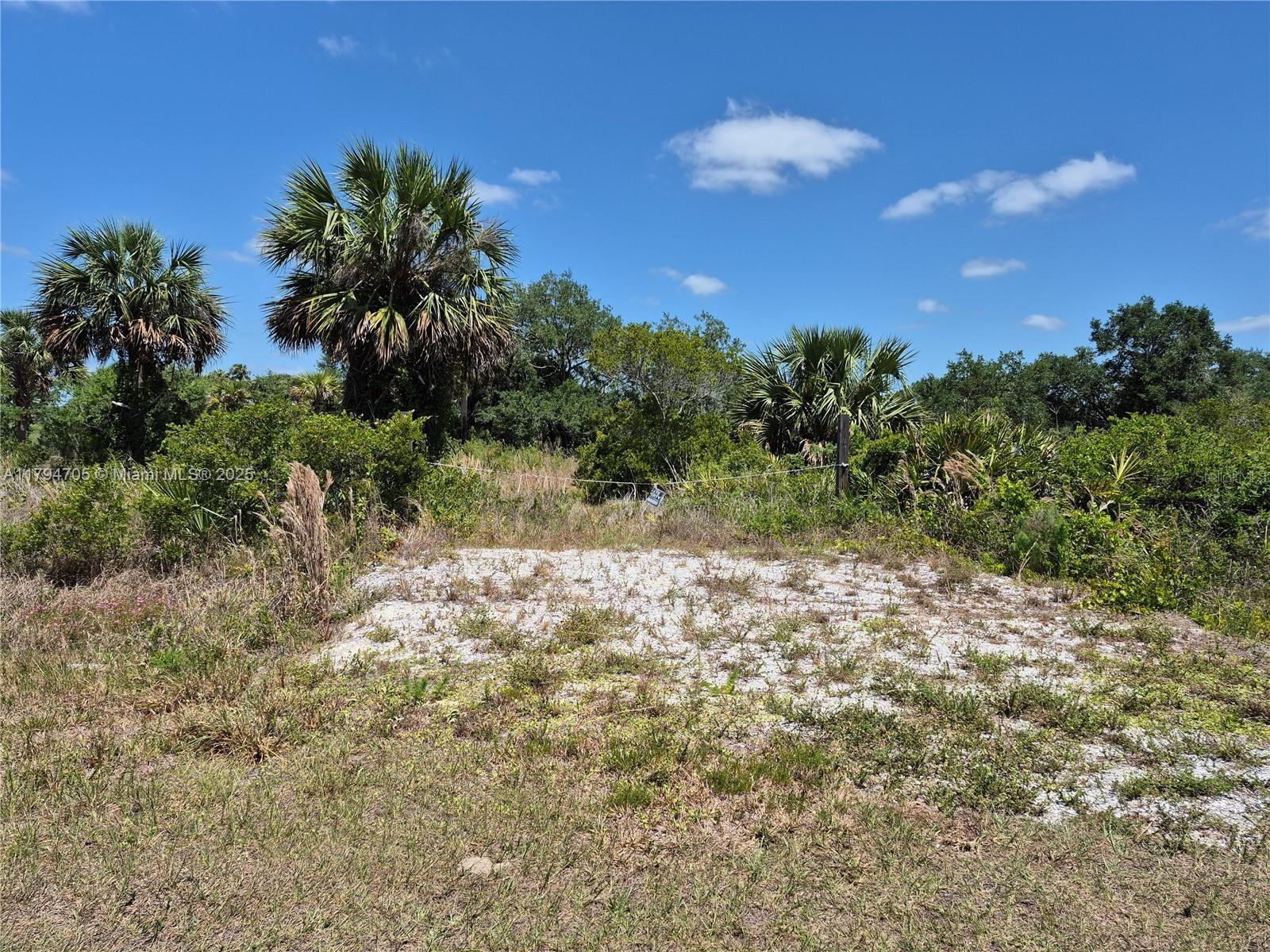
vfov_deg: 58.9
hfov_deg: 73.9
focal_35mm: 23
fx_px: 844
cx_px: 635
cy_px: 476
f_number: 1.8
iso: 25
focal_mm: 5.4
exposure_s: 1/2200
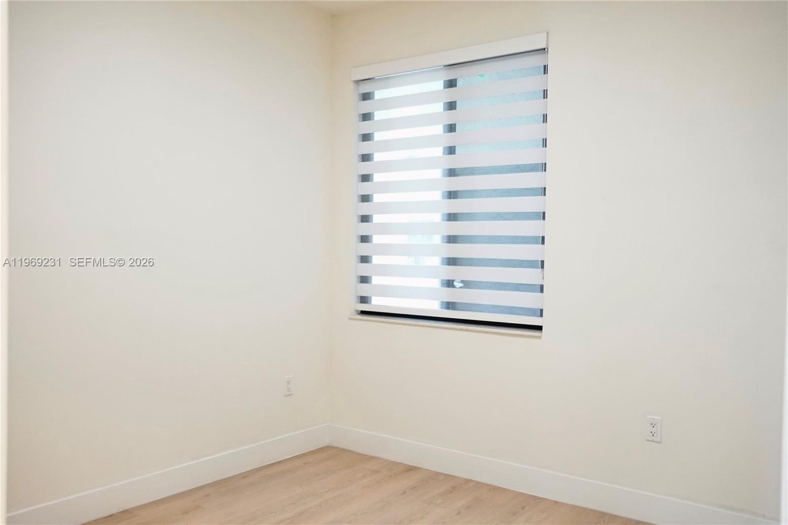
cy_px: 262
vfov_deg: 42.3
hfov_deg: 60.3
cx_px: 394
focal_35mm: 31
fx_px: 678
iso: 3200
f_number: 4
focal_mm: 21
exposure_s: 1/60
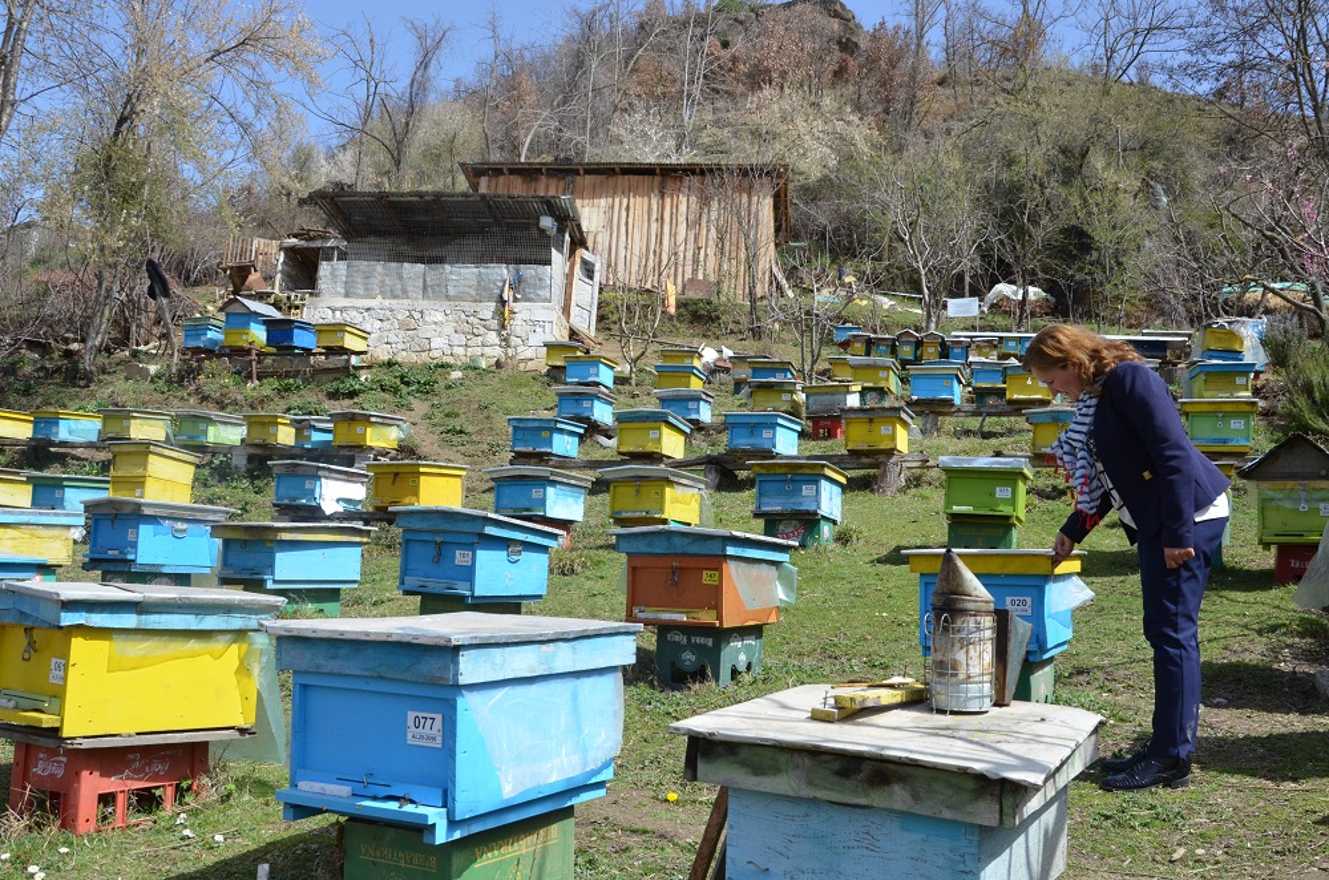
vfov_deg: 41.5
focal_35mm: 32
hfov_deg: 59.6
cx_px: 664
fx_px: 1160
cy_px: 440
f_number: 13
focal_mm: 21
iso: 800
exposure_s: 1/640
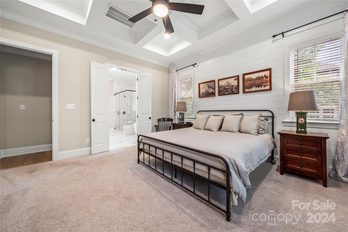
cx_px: 174
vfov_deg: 85.4
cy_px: 116
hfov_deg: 108.3
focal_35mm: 13
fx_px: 126
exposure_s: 2
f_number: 10
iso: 200
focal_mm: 13
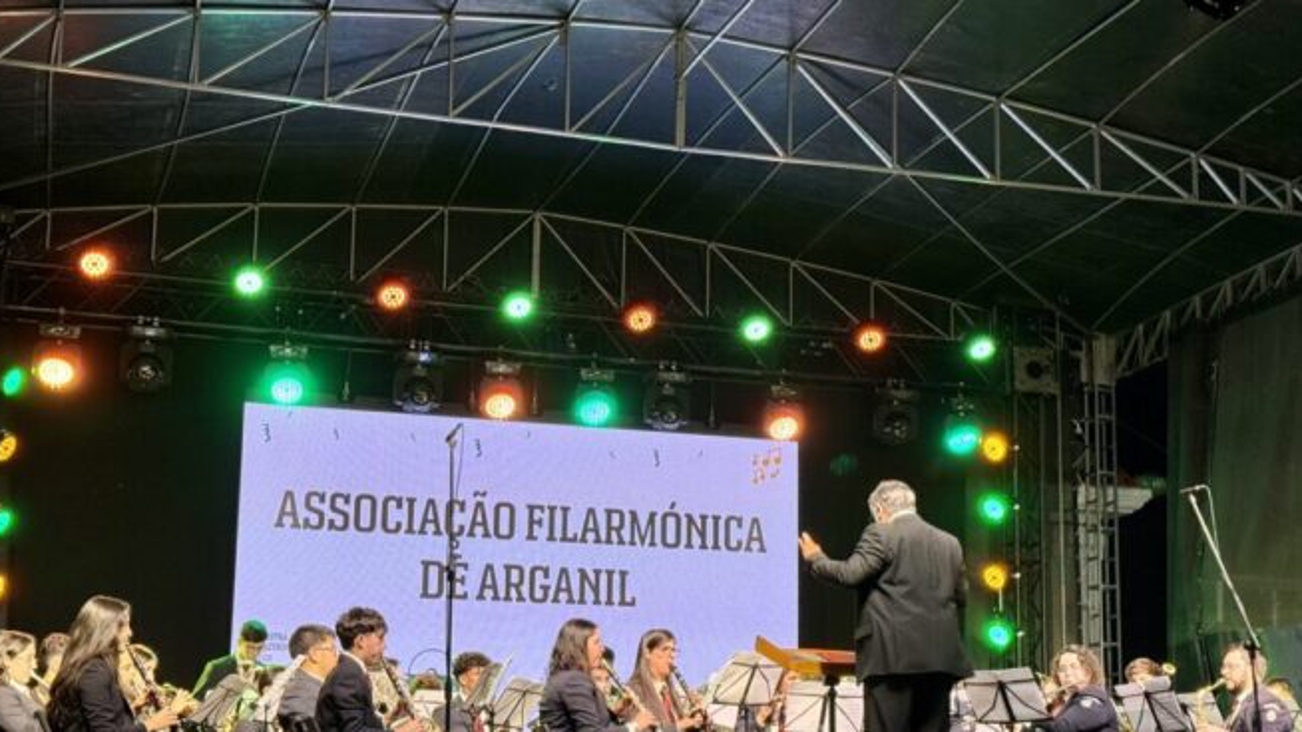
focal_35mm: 60
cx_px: 717
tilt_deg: +11.4
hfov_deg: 34.9
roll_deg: -0.9
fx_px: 2072
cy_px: 433
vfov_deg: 20.0
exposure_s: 1/75
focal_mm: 6.76
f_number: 1.78
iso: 80
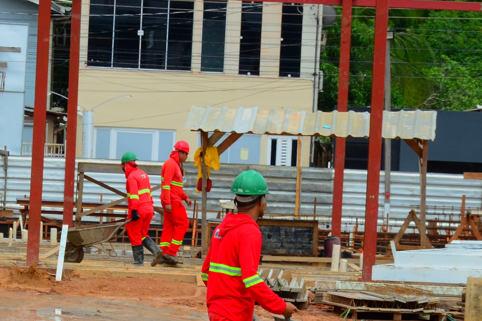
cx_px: 29
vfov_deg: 3.5
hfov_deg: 5.2
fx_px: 5252
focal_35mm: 392
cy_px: 298
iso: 250
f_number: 6.3
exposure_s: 1/400
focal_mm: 105
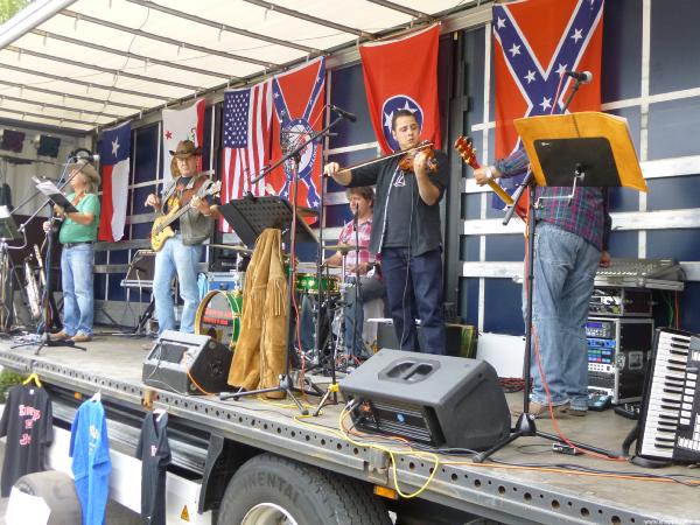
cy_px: 262
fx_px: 728
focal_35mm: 36
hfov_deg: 51.4
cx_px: 350
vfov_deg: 39.7
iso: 250
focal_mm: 6.5
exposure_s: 1/60
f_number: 3.6
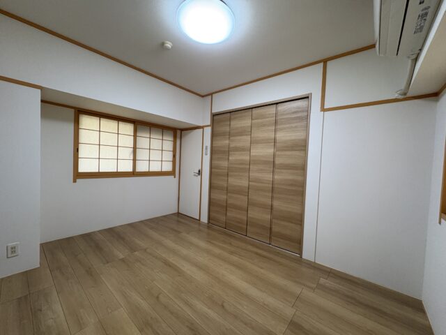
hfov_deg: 102.1
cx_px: 223
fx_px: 180
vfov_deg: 85.7
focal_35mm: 14
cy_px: 168
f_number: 2.2
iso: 200
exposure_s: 1/75
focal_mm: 2.22
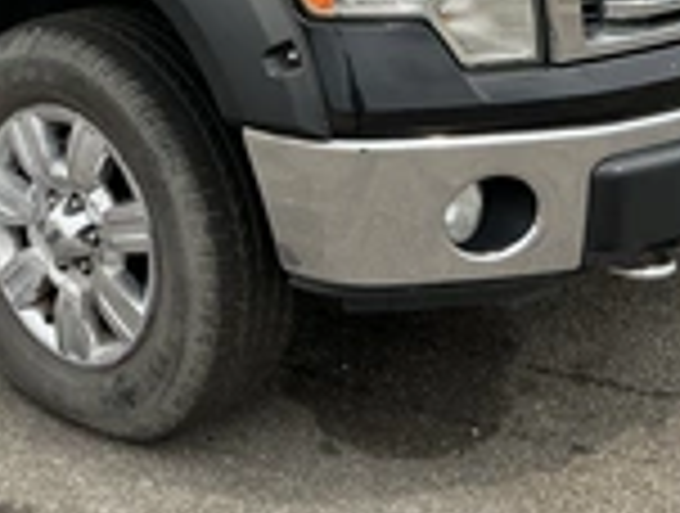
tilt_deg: -6.7
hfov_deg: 25.6
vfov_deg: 18.9
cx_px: 99
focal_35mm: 74
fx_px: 1457
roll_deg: +1.6
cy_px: -94
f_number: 1.8
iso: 25
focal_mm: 3
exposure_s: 1/1786
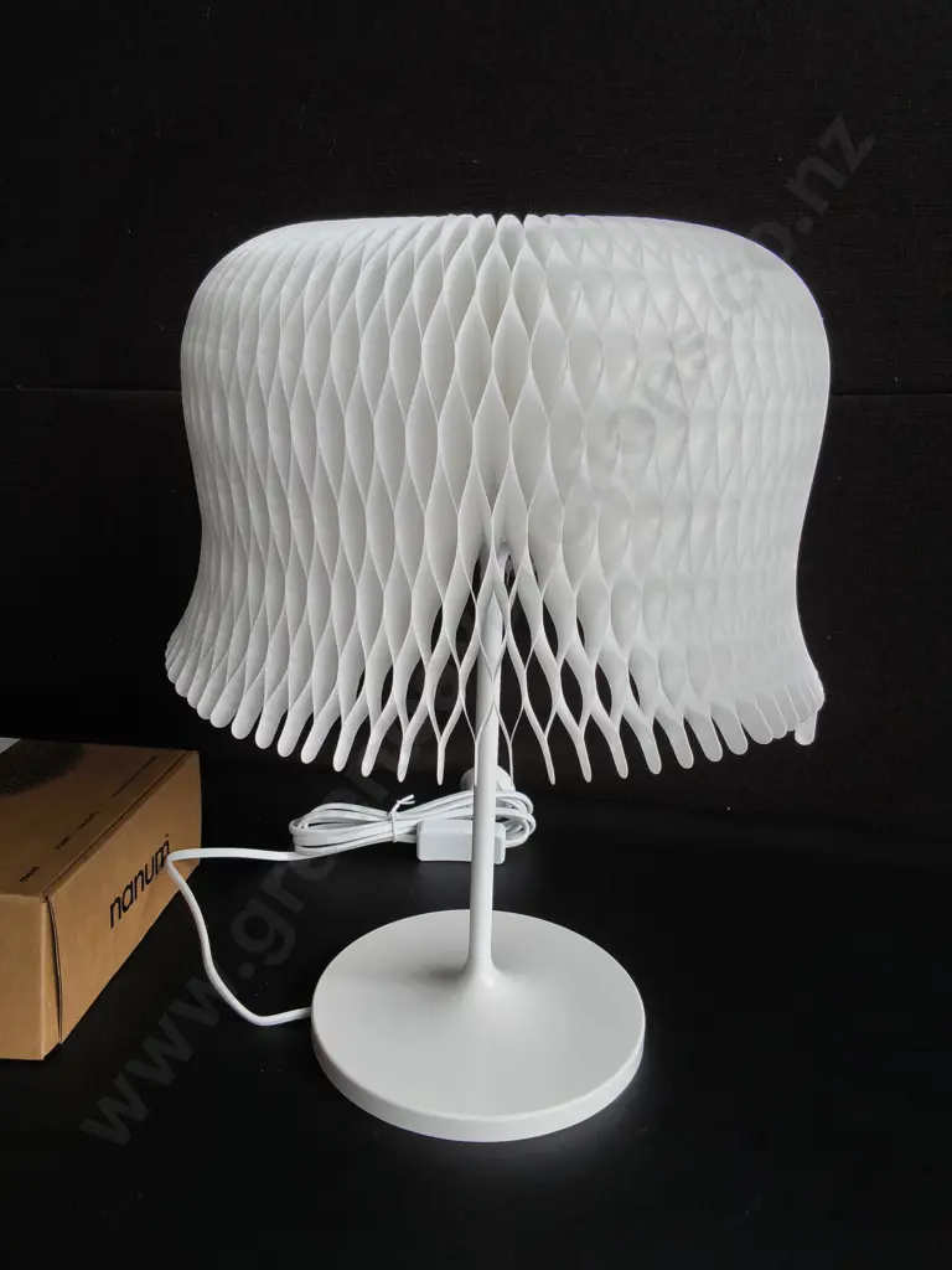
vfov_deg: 65.3
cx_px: 476
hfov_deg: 51.4
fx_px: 990
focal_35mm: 27
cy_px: 635
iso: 40
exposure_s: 1/100
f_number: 2
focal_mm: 2.87
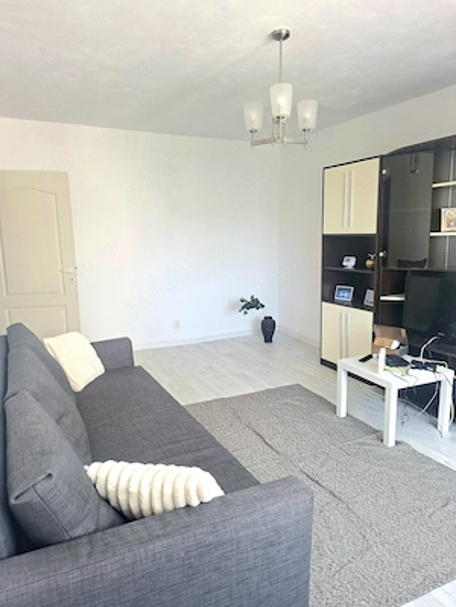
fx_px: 404
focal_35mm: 23
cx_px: 228
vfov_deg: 73.9
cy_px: 304
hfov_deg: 58.9
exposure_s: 1/100
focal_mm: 5.54
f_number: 1.8
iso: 160
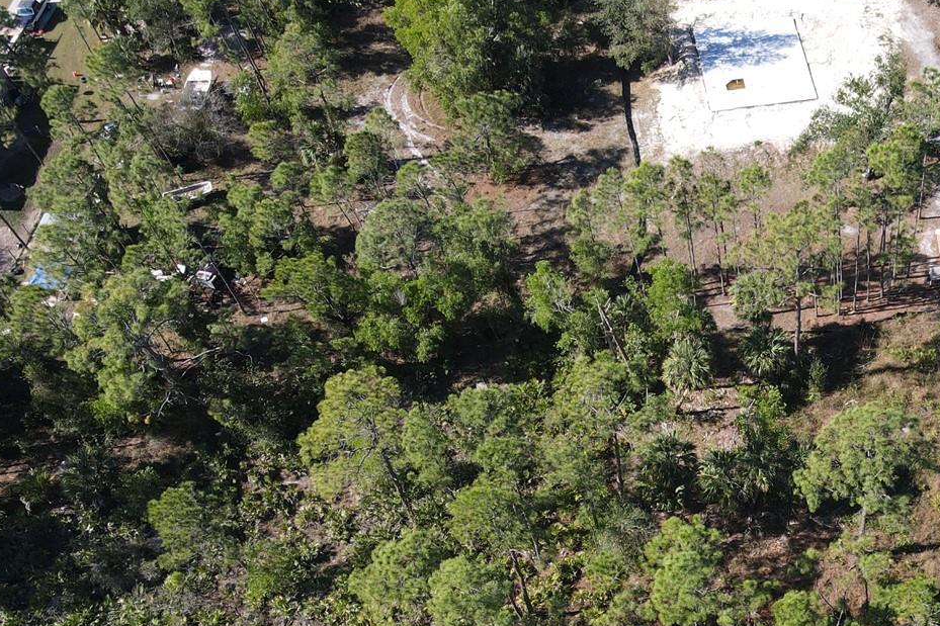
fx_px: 1123
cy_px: 482
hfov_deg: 43.1
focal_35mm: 43
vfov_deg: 30.6
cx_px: 769
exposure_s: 1/350
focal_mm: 4.5
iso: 100
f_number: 2.8
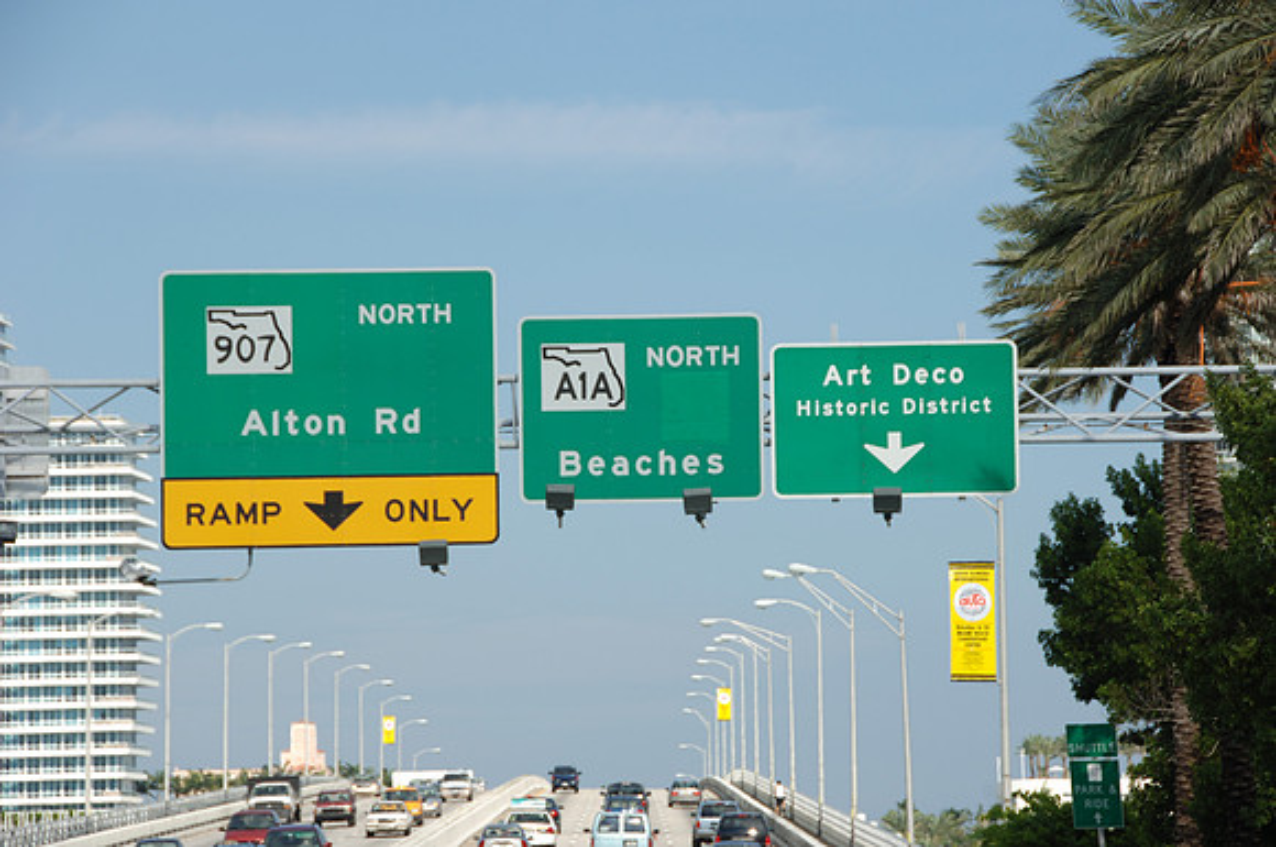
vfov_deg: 8.7
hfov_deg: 13.1
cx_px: 638
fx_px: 5575
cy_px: 424
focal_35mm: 158
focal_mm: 105
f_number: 8
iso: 100
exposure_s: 1/250
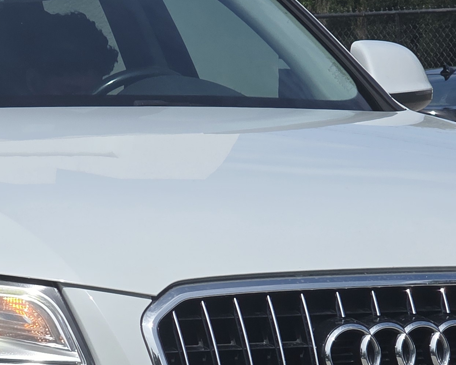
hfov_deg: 8.9
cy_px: 400
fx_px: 2916
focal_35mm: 216
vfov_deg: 7.1
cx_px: 88
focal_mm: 7.9
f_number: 2.4
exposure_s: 1/4037
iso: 50
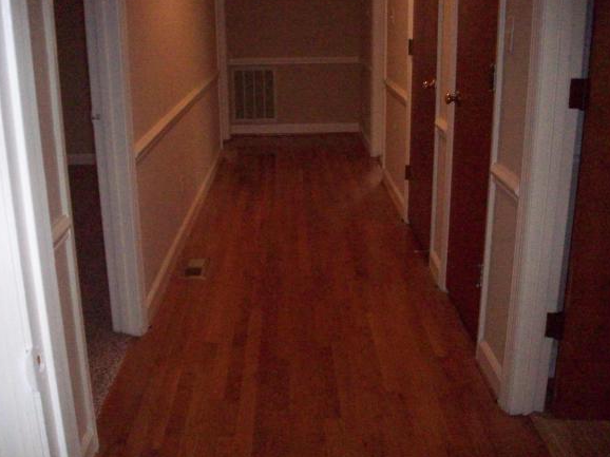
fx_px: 722
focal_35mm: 41
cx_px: 278
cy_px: 241
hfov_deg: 45.7
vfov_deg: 35.1
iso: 800
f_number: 2.8
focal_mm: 6.2
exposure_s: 1/128
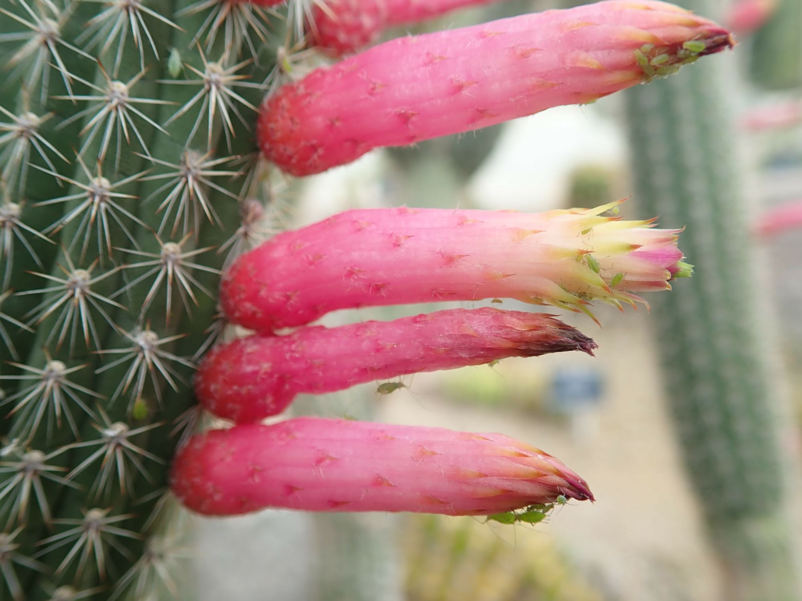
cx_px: 401
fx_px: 695
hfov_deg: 60.0
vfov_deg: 46.8
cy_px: 300
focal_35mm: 30
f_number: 2.3
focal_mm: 5.5
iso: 100
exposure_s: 1/160
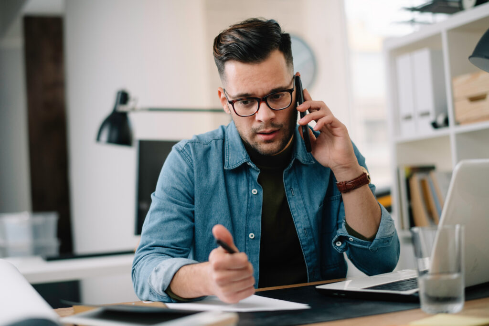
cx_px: 244
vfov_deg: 23.4
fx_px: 788
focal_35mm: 58
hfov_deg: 34.5
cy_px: 163
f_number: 2
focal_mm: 58
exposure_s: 1/640
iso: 500
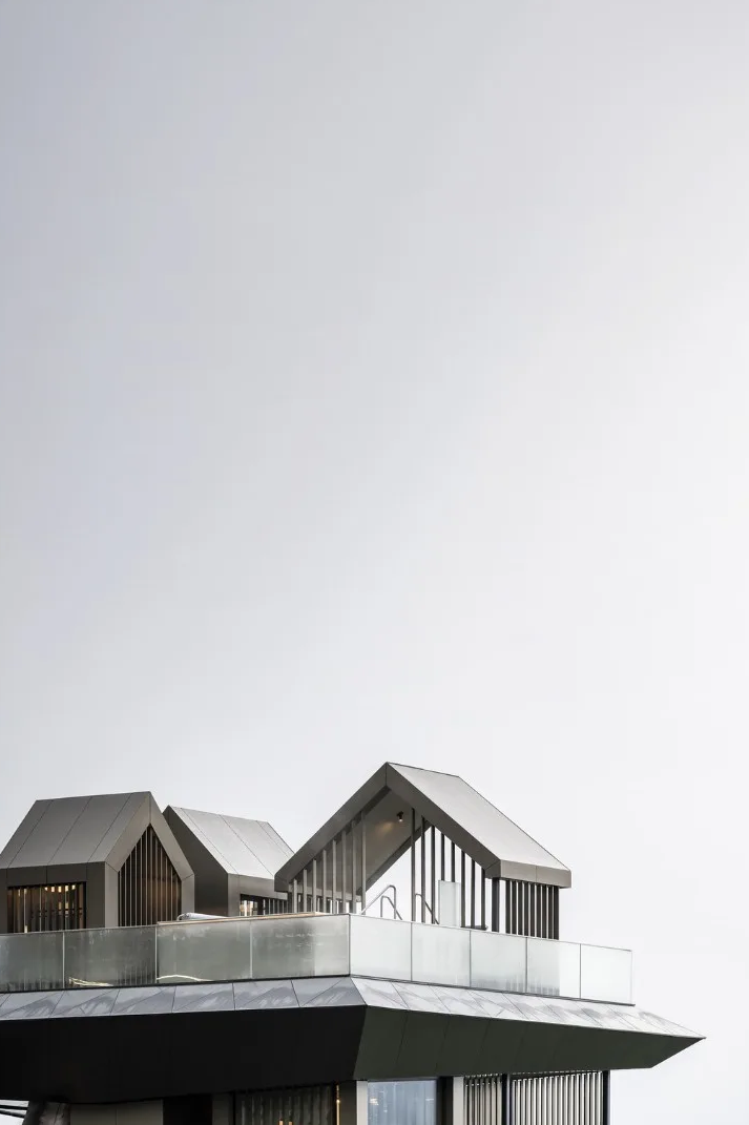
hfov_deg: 10.8
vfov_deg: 16.1
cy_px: 710
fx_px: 3967
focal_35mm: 127
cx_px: 448
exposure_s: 1/80
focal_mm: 85
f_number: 3.5
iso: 250
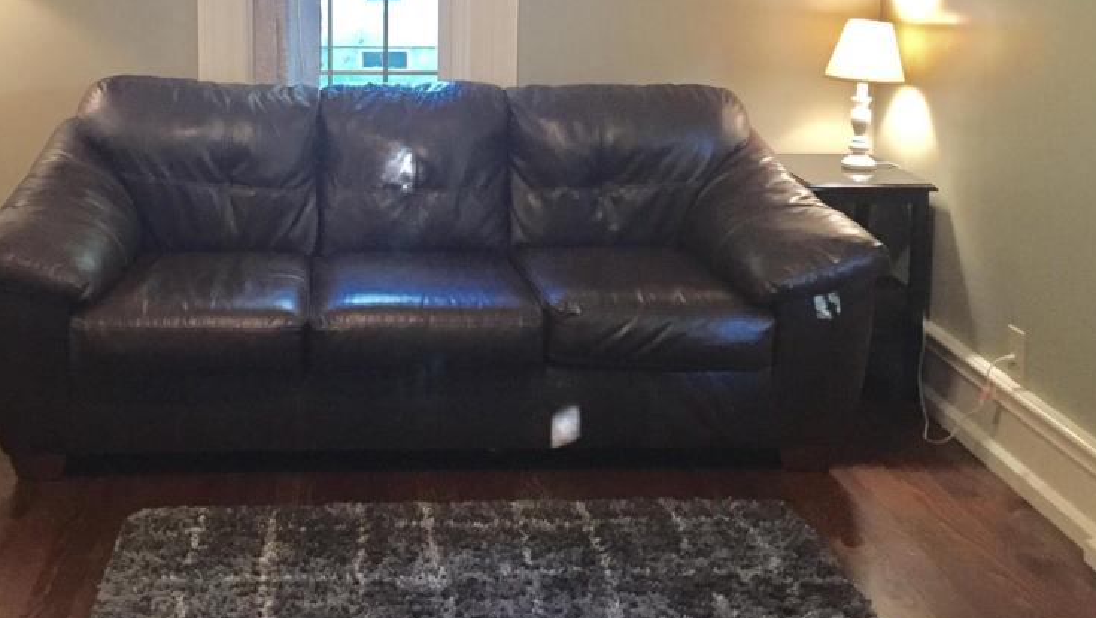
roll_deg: -0.5
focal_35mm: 44
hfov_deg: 45.9
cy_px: 90
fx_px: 1279
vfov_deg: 26.4
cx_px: 400
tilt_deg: -7.1
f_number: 2.2
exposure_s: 1/30
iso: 250
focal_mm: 4.15
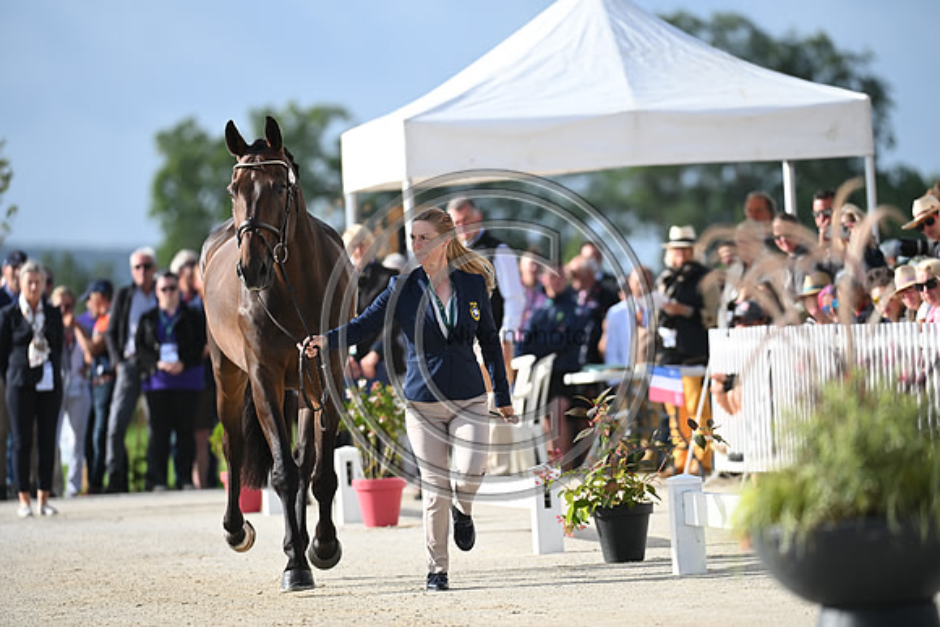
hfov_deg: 6.2
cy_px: 314
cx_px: 470
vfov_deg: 4.2
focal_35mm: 330
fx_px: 8618
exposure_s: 1/1600
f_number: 5
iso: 400
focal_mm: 330
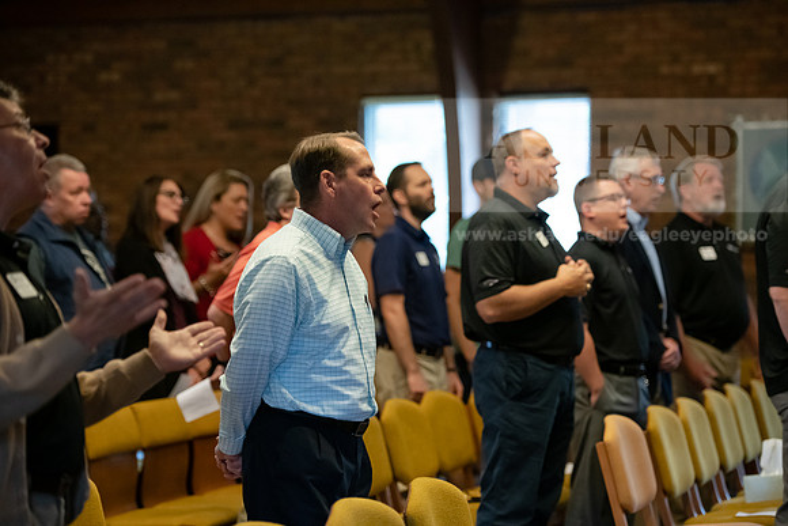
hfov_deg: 19.5
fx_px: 2299
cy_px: 263
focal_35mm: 105
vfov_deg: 13.0
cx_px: 394
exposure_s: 1/250
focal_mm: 105
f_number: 2.8
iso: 2500
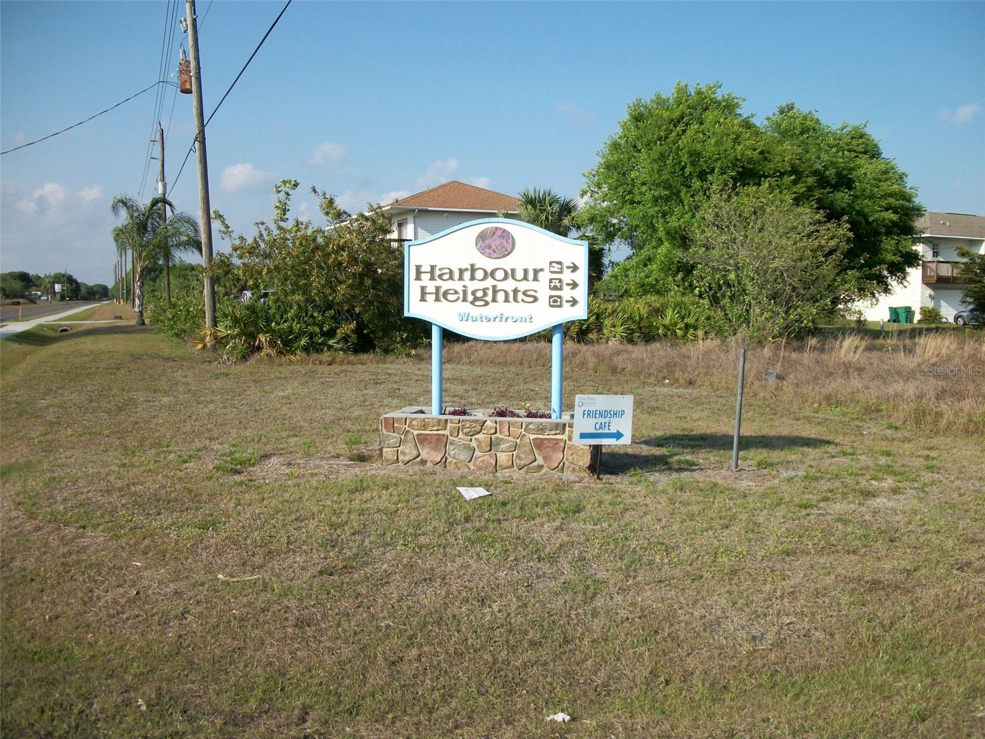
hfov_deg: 56.8
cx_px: 492
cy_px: 370
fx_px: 911
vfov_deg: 44.2
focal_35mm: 32
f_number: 8.8
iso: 80
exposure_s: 1/200
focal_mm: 5.7
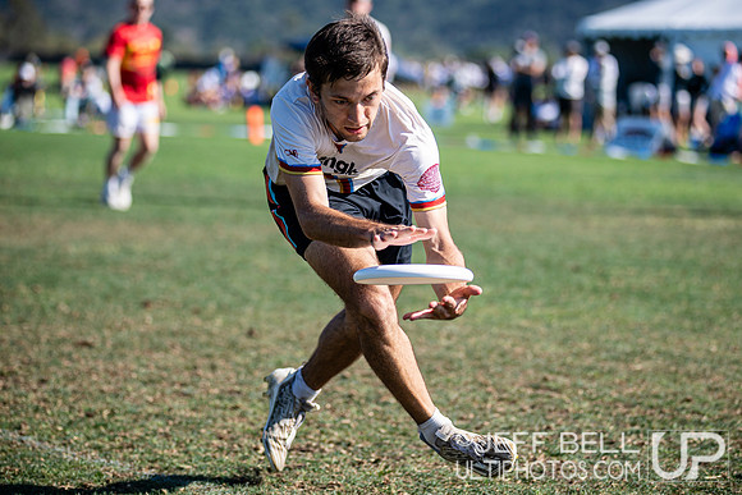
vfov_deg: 10.1
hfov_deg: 15.0
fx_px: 2813
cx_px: 422
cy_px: 214
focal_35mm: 136
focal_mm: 120
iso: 200
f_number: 3.2
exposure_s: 1/2500
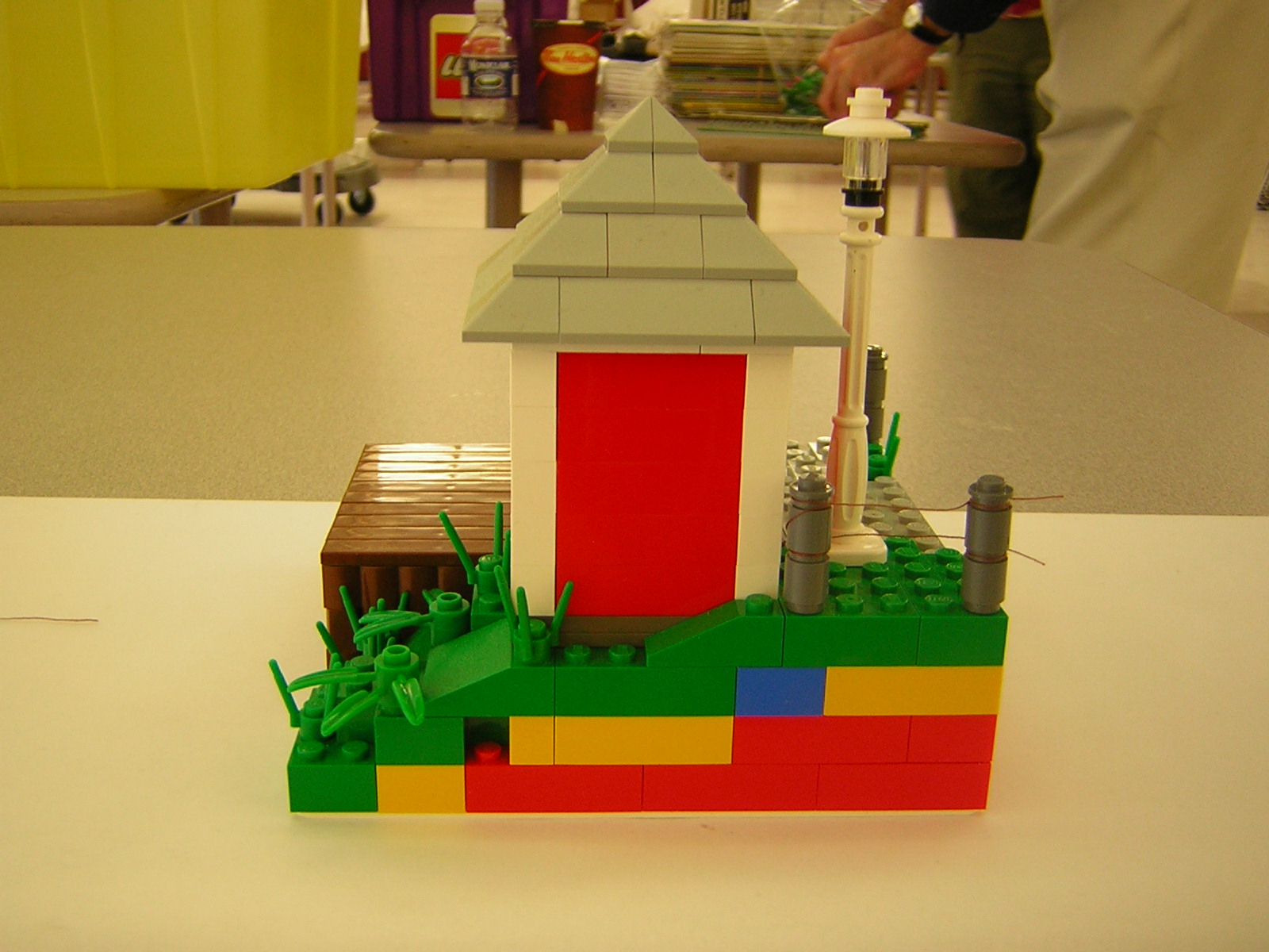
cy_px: 476
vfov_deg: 36.0
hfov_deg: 46.8
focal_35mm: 40
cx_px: 634
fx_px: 1466
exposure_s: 1/6.5
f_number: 2.7
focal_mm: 5.2
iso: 50
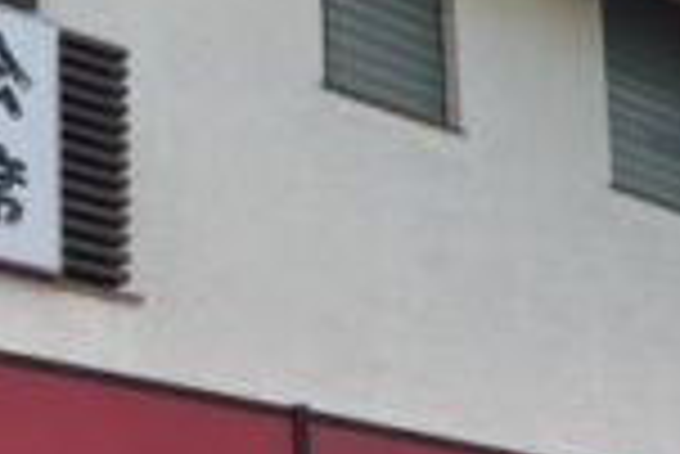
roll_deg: +0.9
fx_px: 1834
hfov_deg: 21.0
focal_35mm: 97
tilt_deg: +15.0
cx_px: 331
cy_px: 467
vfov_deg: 13.9
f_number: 2.2
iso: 25
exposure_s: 1/855
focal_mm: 4.15
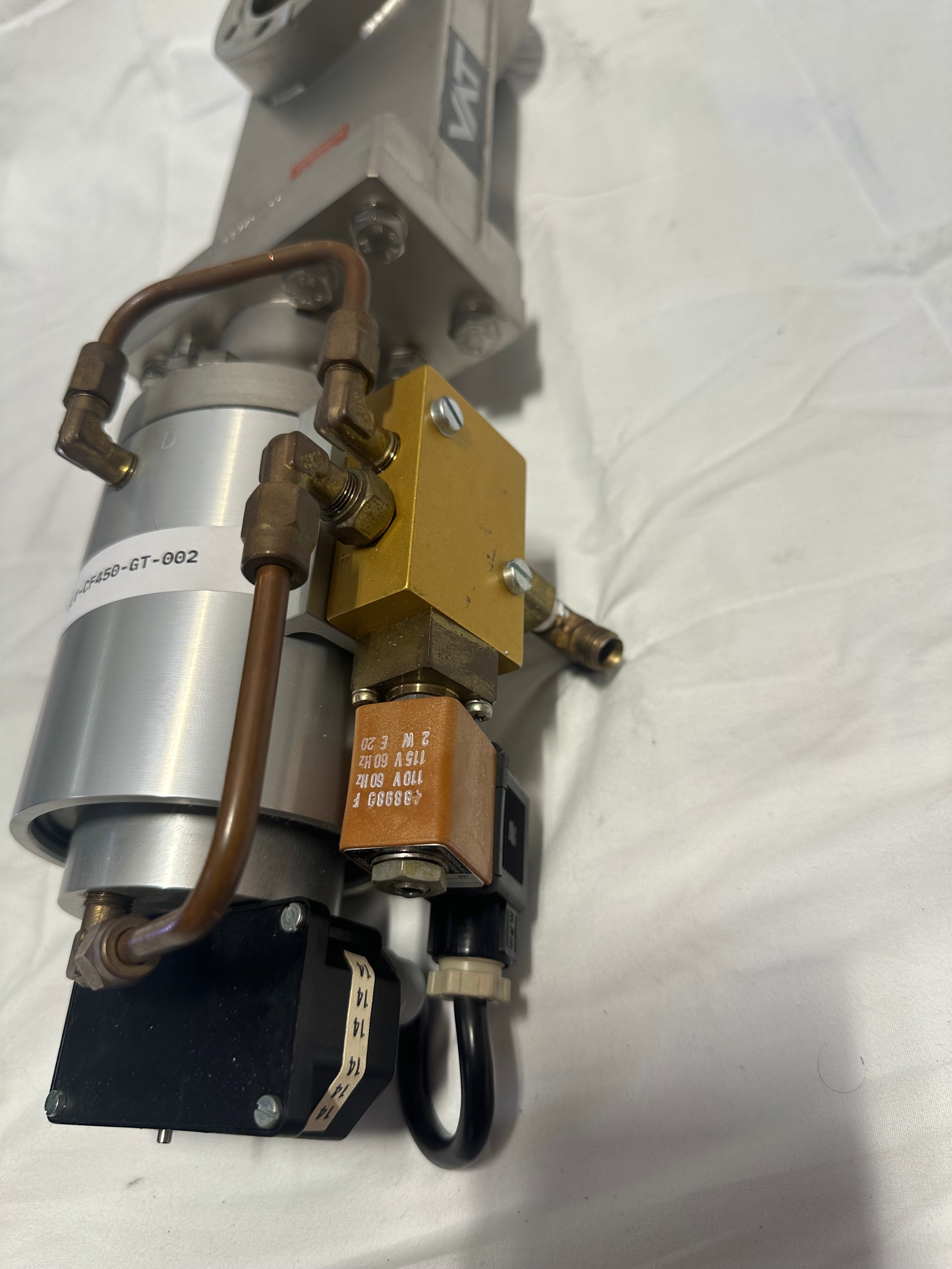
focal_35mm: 24
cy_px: 634
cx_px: 476
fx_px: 880
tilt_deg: -54.5
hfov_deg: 56.8
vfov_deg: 71.6
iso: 64
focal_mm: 6.86
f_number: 1.78
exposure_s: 1/120
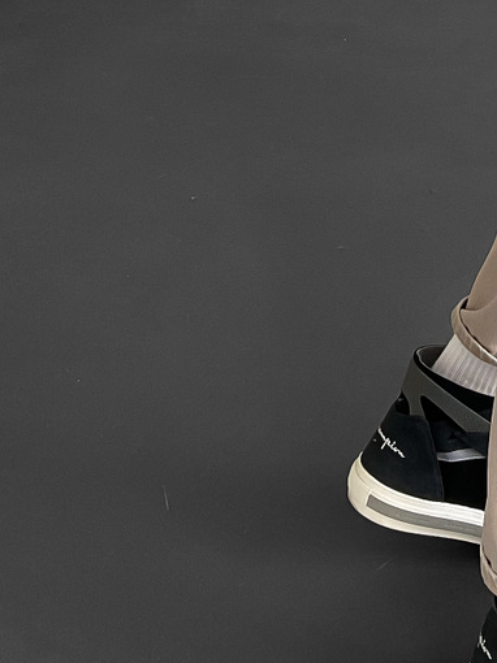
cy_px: -208
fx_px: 1744
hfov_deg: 15.9
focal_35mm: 91
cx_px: 520
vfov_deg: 19.8
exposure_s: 1/120
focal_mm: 3
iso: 64
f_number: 1.8
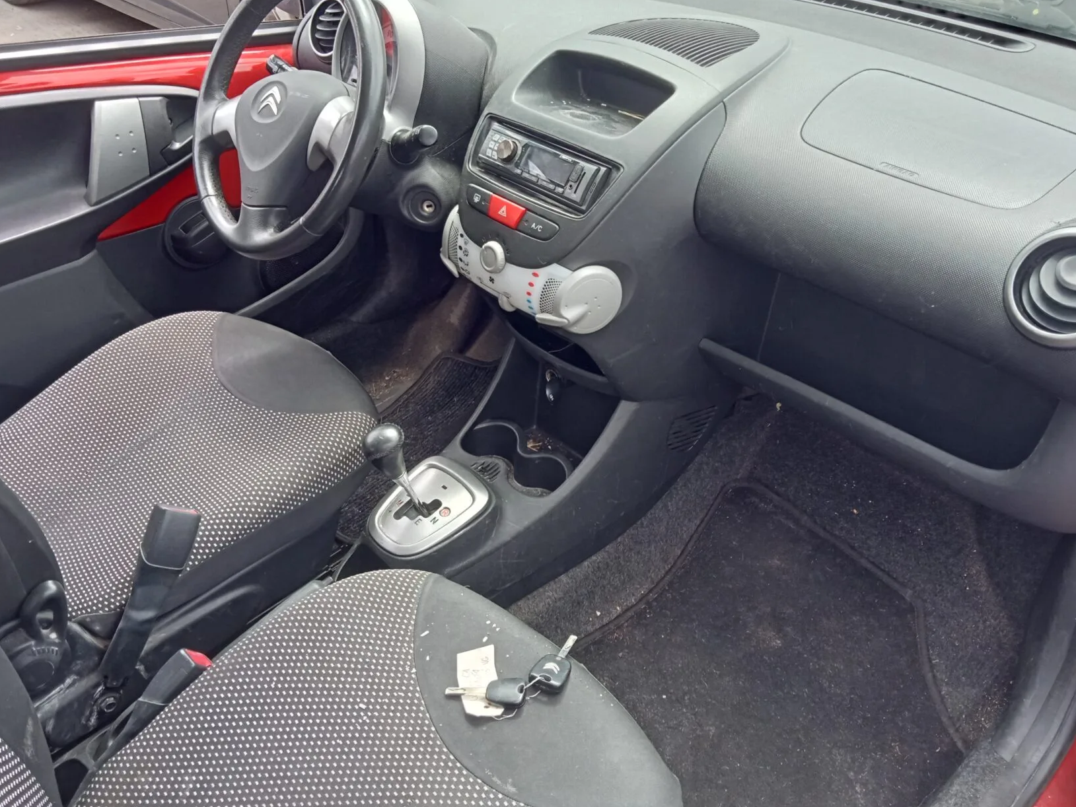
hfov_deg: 55.3
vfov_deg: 42.9
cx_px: 528
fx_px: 1026
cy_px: 390
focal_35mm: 33
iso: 105
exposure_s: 1/100
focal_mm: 3.46
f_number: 2.2
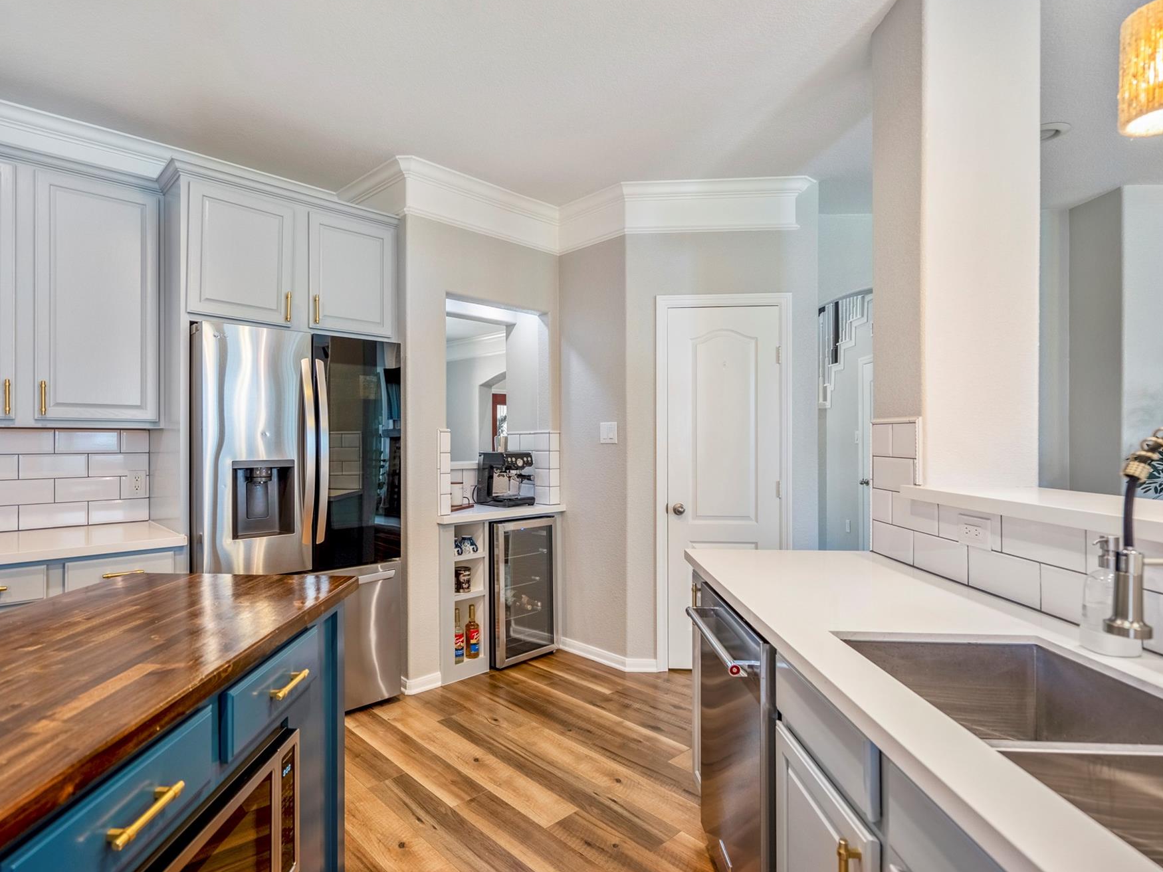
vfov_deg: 71.6
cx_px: 521
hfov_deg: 87.4
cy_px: 444
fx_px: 605
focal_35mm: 18
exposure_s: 1/320
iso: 500
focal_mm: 16
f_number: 4
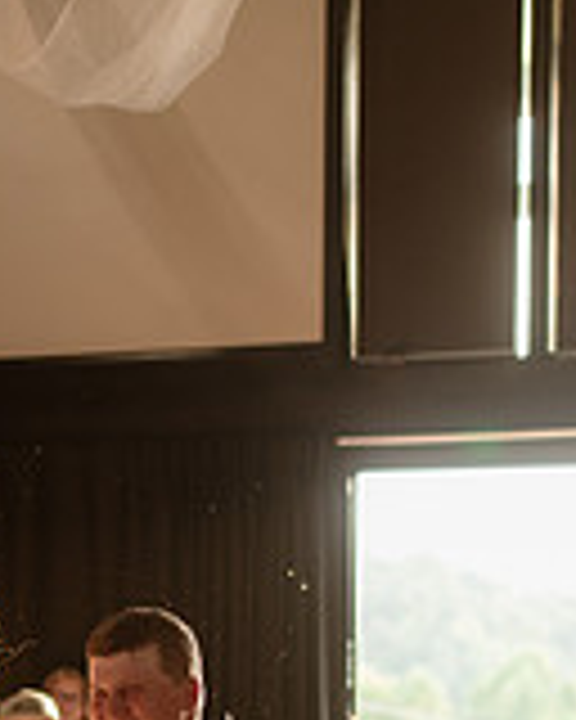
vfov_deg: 14.9
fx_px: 2685
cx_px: -88
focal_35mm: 126
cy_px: 810
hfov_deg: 12.0
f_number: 1.4
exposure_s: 1/200
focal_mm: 35
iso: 320
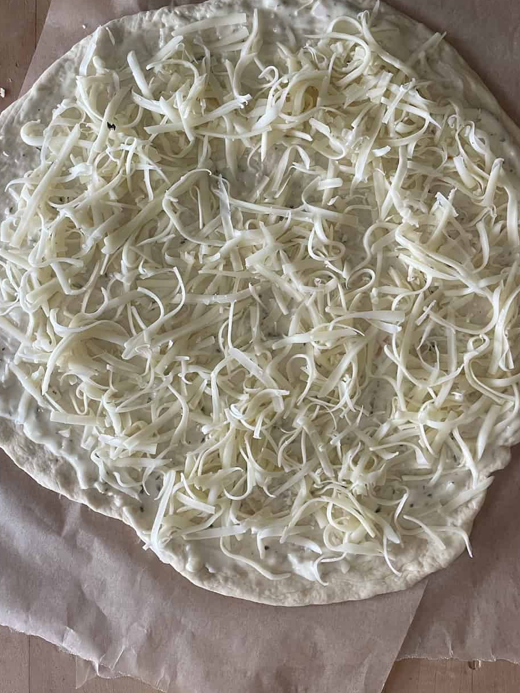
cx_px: 259
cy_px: 300
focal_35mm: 34
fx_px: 681
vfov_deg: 53.8
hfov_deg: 41.8
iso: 125
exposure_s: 1/60
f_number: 1.6
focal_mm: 4.2
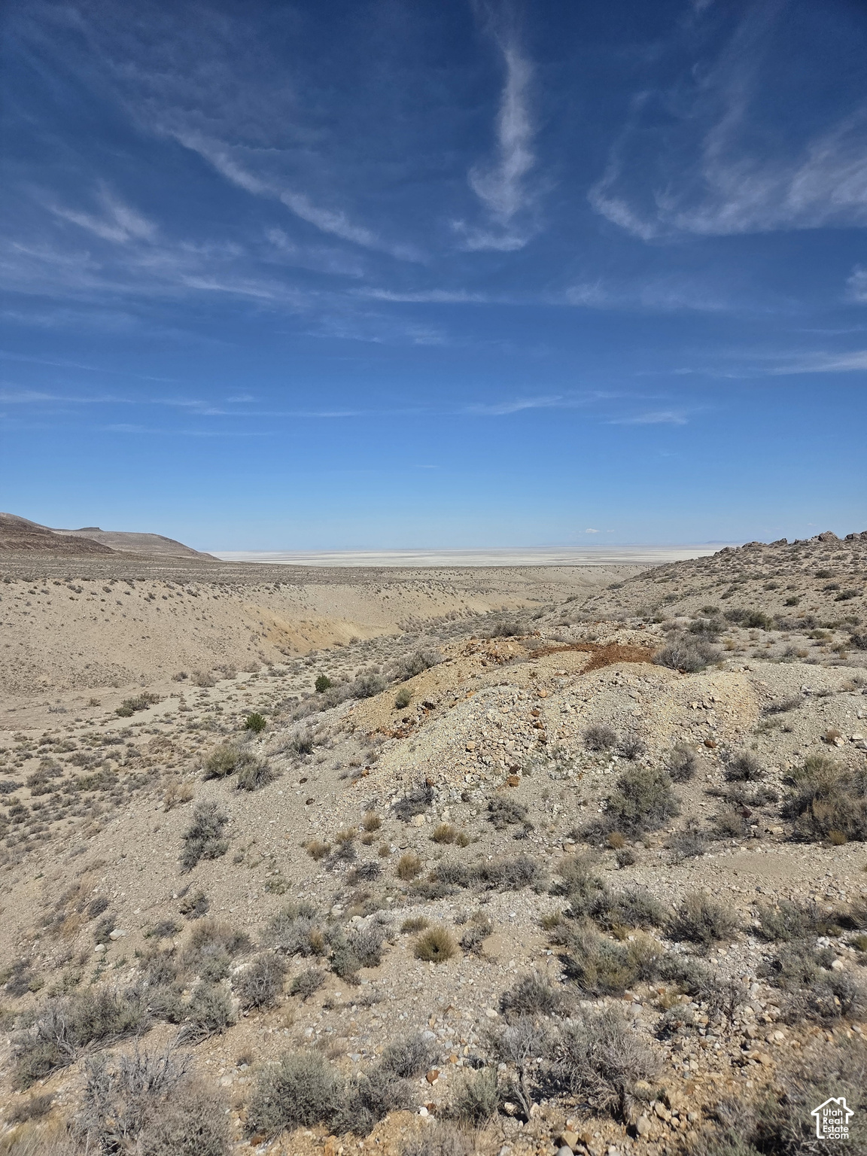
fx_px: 768
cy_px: 578
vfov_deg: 73.9
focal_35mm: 23
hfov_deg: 58.9
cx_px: 434
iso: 64
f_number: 1.8
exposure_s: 1/7891
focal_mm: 5.4
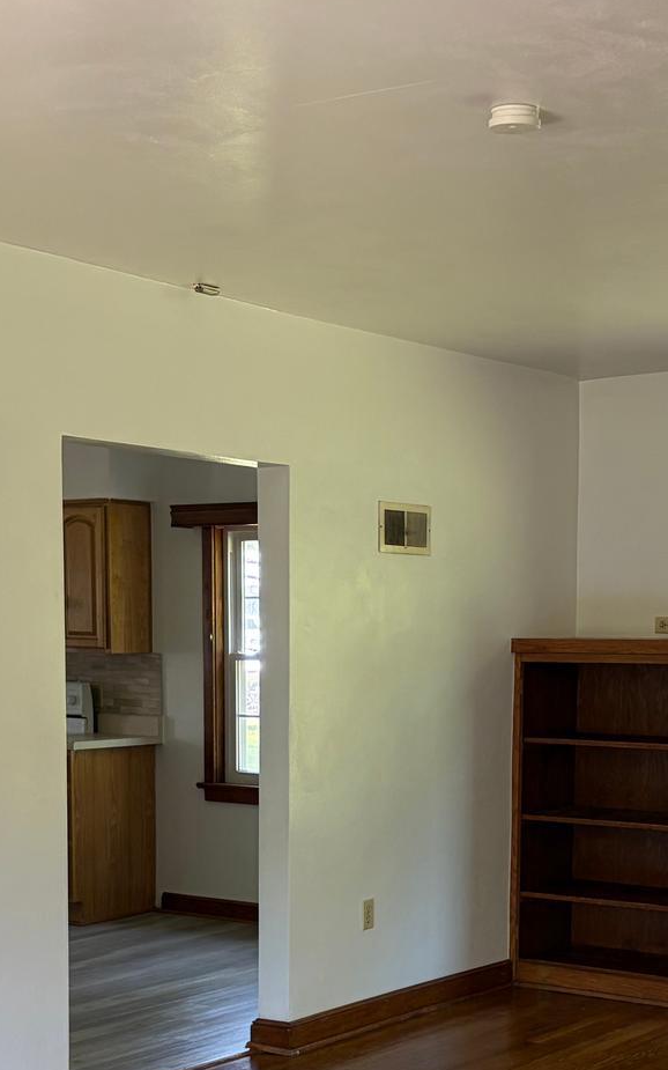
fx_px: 1777
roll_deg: -0.2
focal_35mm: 61
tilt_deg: -5.4
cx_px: 400
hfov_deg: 21.3
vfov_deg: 32.7
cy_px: 837
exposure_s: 1/121
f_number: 1.6
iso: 125
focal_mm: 5.96
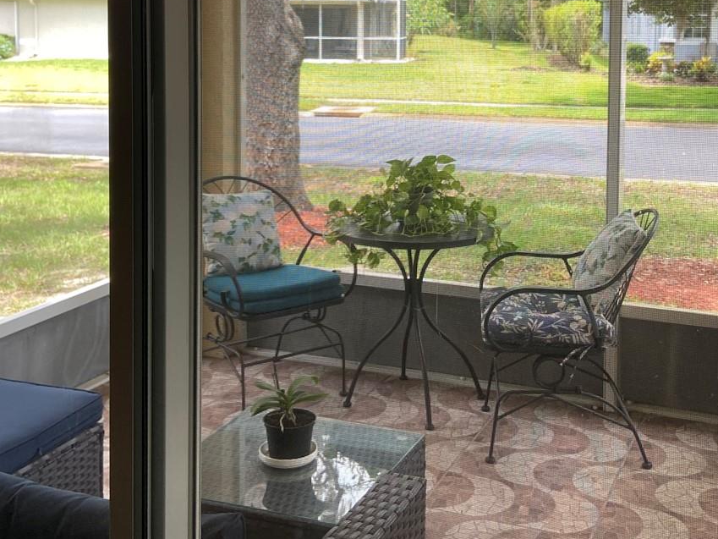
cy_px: 75
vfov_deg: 28.7
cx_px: 419
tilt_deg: -5.2
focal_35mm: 49
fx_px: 1016
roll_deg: -0.1
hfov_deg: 38.8
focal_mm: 4.25
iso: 40
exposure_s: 1/120
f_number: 1.8
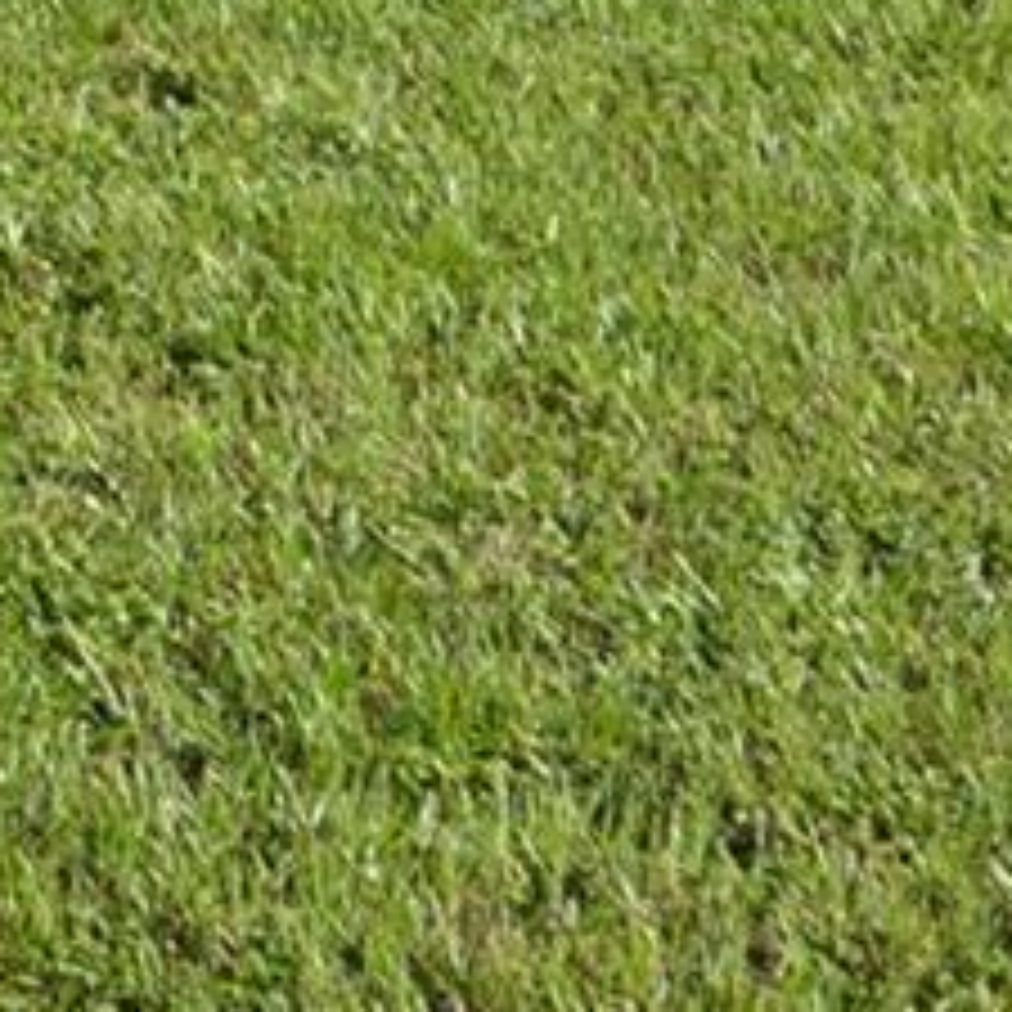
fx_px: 6582
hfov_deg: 8.5
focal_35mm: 199
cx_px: -625
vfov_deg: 8.3
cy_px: -1160
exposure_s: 1/160
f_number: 6.3
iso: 100
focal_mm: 22
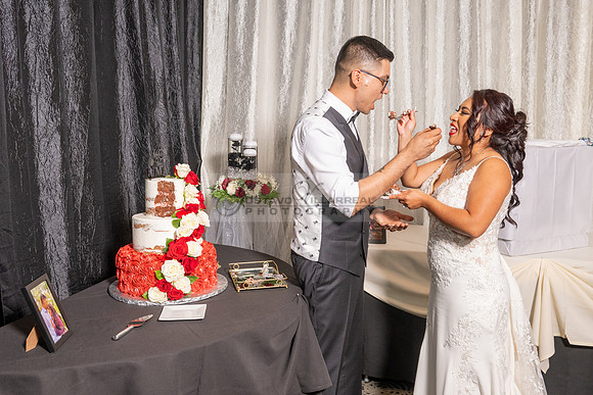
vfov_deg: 38.4
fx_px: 568
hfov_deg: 55.1
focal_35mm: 34
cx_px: 279
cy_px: 192
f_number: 5
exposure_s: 1/200
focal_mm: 32
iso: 800
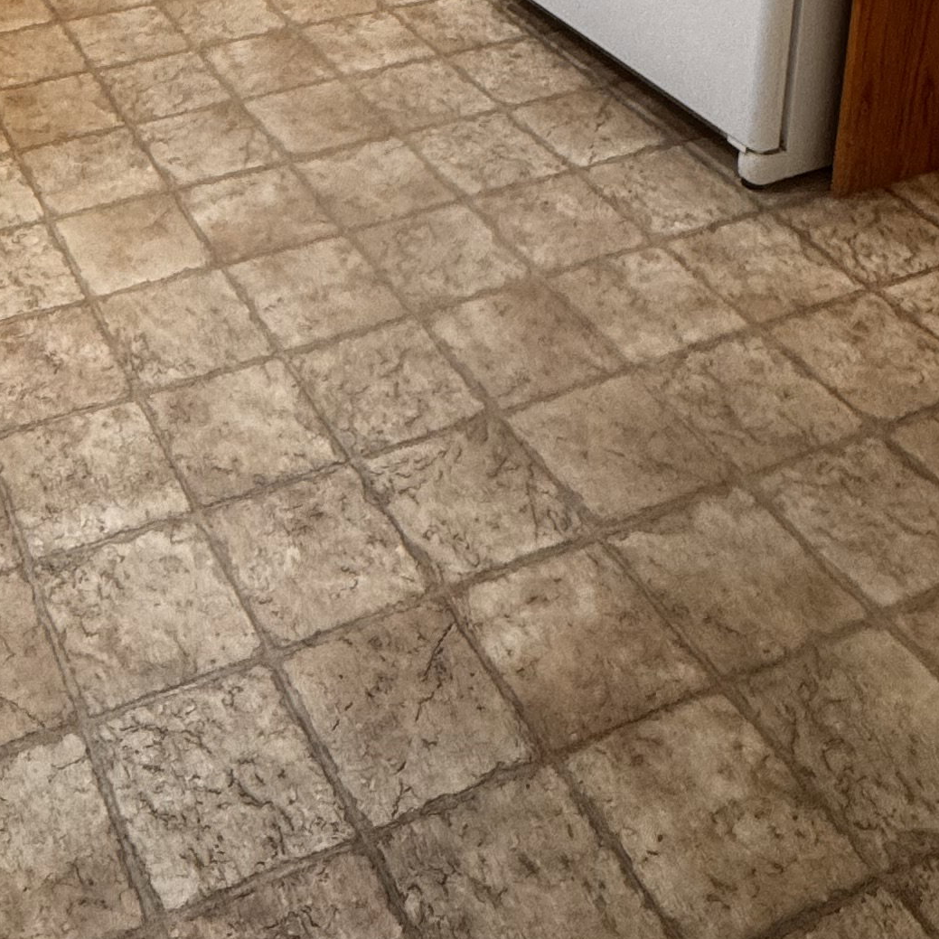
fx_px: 1473
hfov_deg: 34.1
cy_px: -278
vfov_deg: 28.9
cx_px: 161
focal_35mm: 48
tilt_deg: -16.0
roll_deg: +1.2
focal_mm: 2.22
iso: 160
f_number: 2.2
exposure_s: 1/120
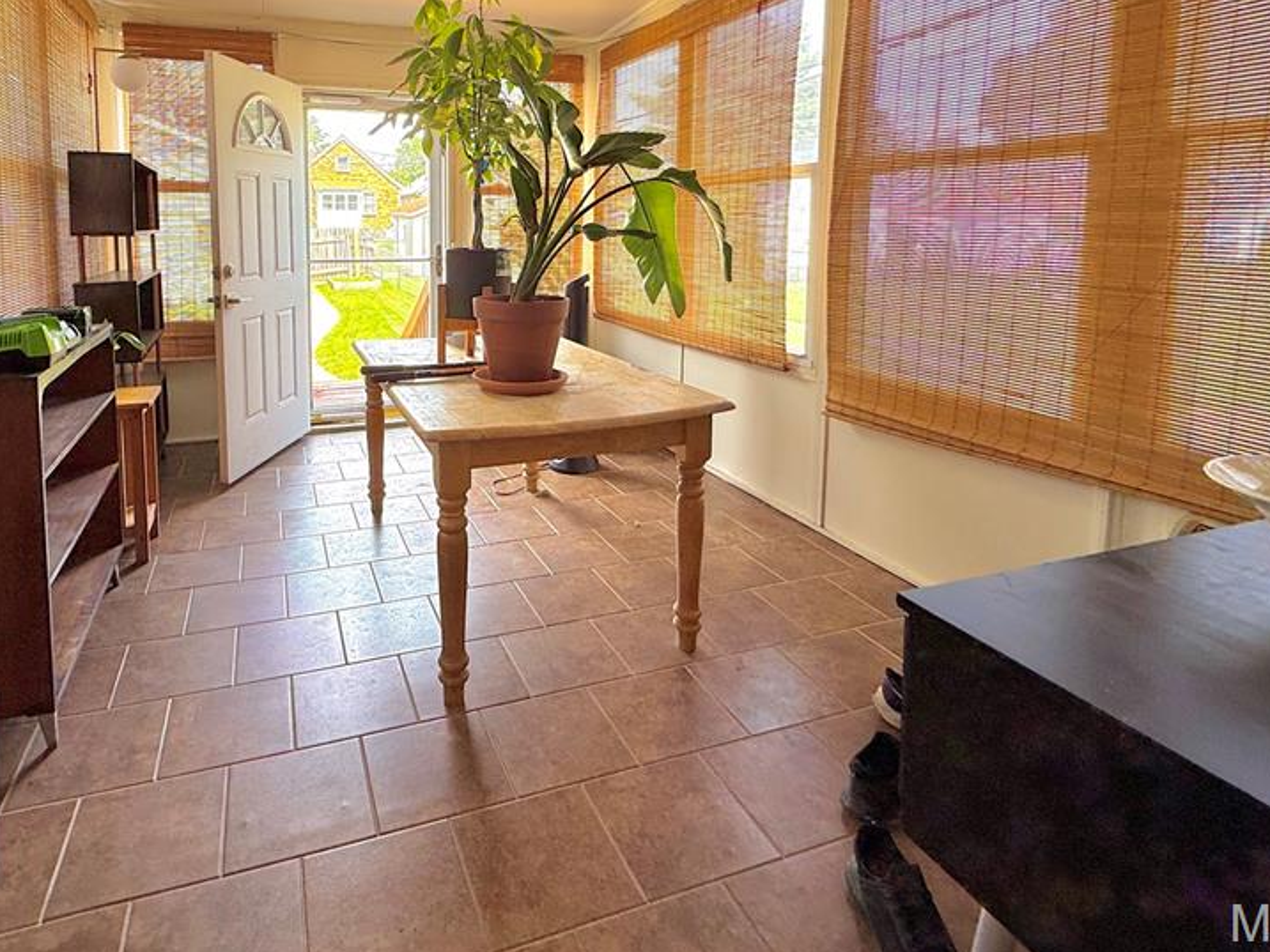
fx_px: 734
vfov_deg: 63.4
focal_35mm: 20
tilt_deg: -2.2
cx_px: 501
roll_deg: -0.6
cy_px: 281
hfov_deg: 80.7
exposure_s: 1/99
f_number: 2.2
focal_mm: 2.22
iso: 50
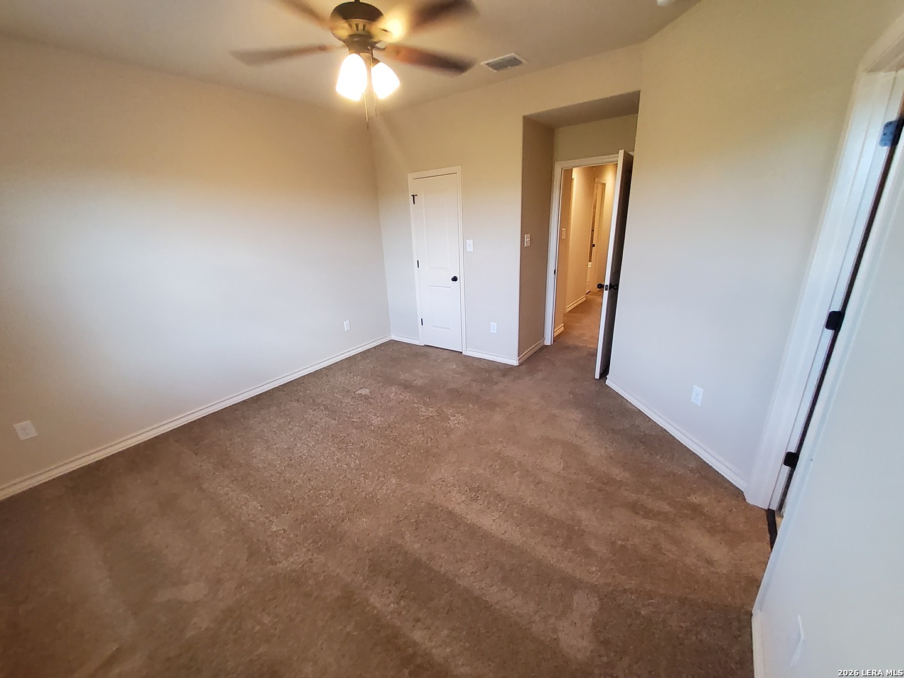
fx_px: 339
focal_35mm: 13
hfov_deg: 106.2
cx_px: 452
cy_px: 339
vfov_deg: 89.9
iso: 250
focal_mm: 1.13
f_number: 2.2
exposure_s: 1/40
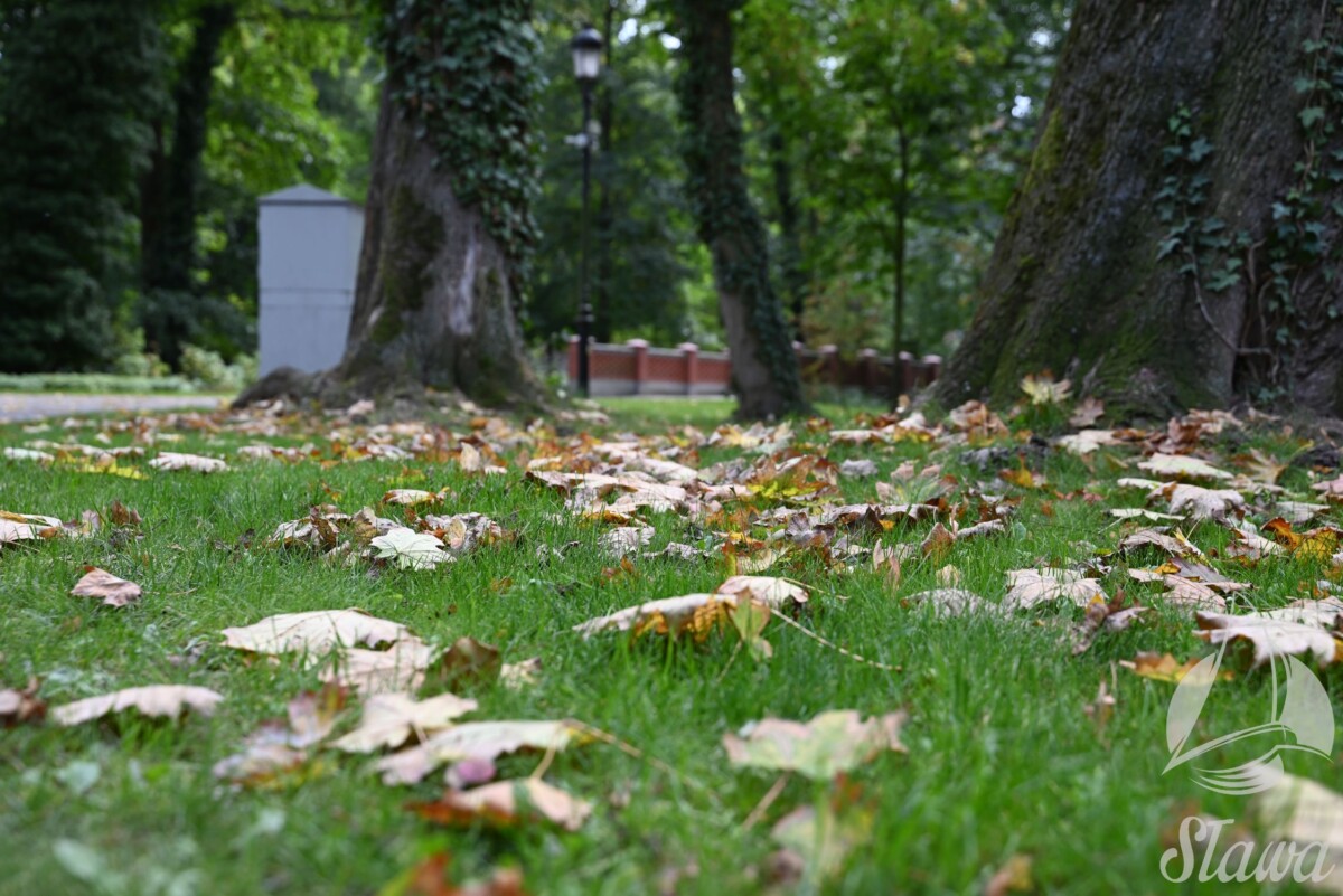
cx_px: 672
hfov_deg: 46.4
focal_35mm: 42
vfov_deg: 31.9
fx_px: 1567
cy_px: 448
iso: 200
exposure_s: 1/250
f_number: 4.5
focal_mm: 42
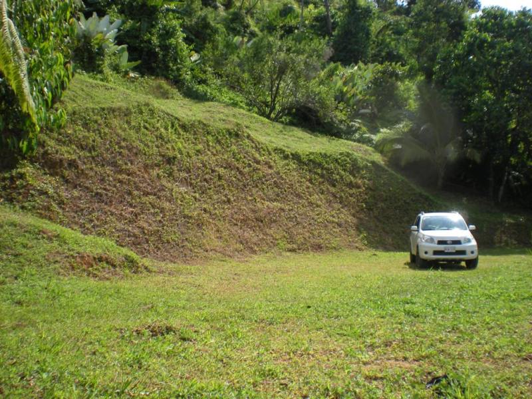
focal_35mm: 38
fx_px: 584
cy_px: 200
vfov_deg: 37.7
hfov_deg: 49.0
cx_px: 266
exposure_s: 1/278
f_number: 4.6
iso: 64
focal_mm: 6.3
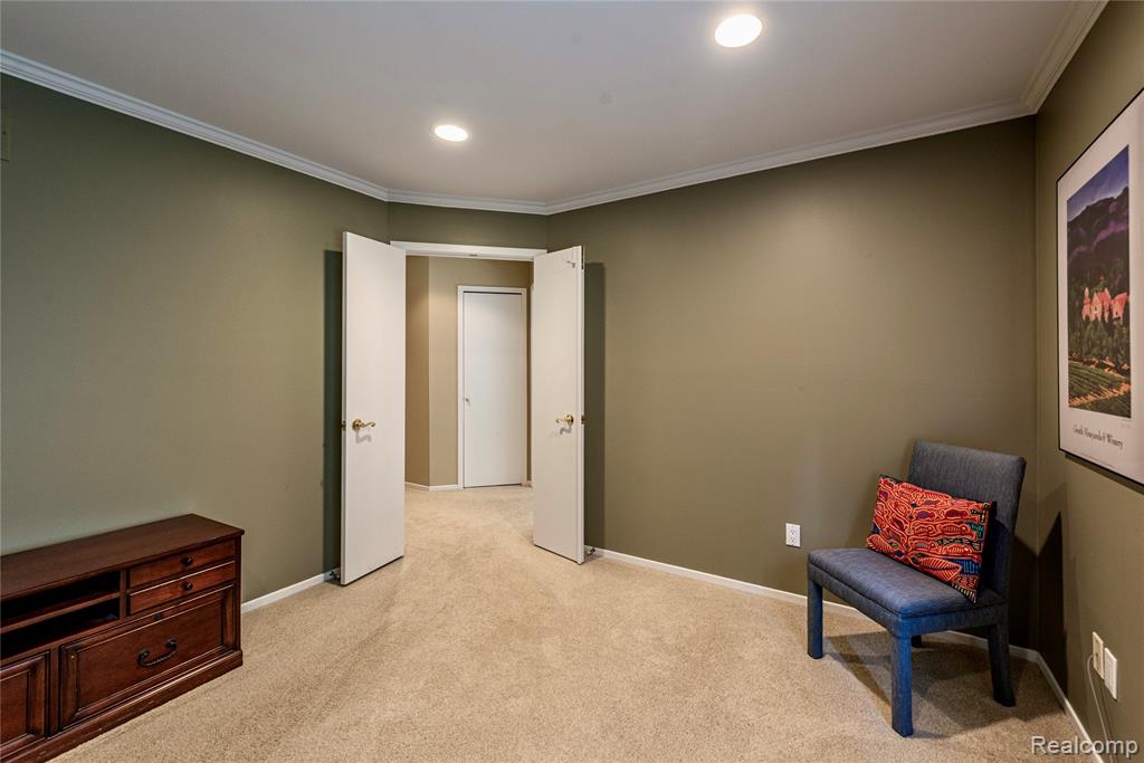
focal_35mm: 14
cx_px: 572
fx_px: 445
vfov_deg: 81.2
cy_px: 382
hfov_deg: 104.2
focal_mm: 14
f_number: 8
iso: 160
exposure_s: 1/10
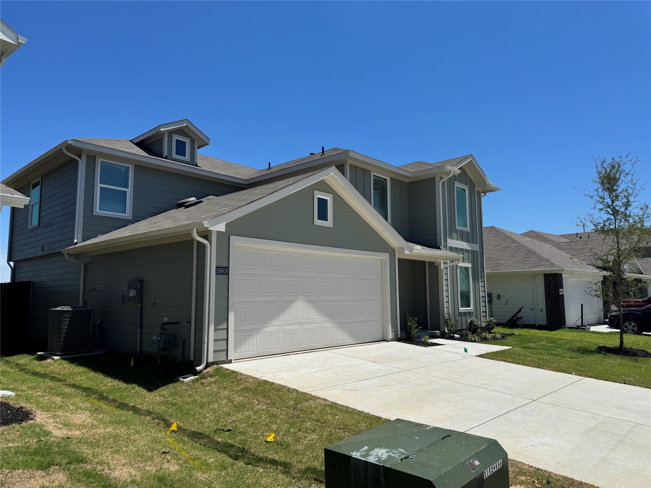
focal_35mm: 24
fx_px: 451
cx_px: 326
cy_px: 244
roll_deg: +0.3
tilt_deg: +5.5
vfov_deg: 56.8
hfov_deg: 71.6
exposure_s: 1/7092
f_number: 1.78
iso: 80
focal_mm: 6.76
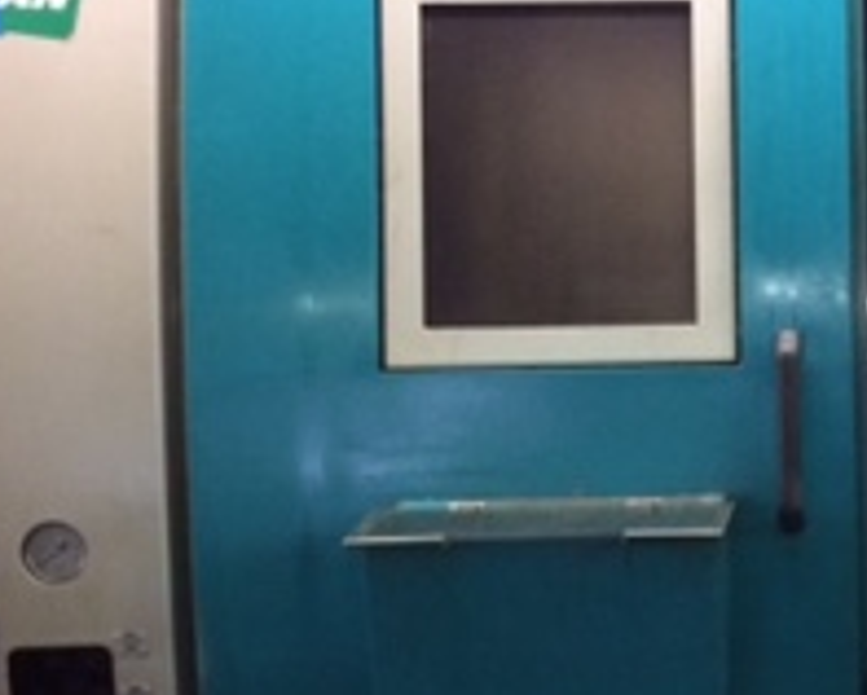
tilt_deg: -10.2
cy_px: 462
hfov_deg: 19.7
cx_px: 995
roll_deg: +1.3
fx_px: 2363
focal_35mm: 92
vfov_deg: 16.7
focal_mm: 4.15
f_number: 2.2
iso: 320
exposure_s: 1/24
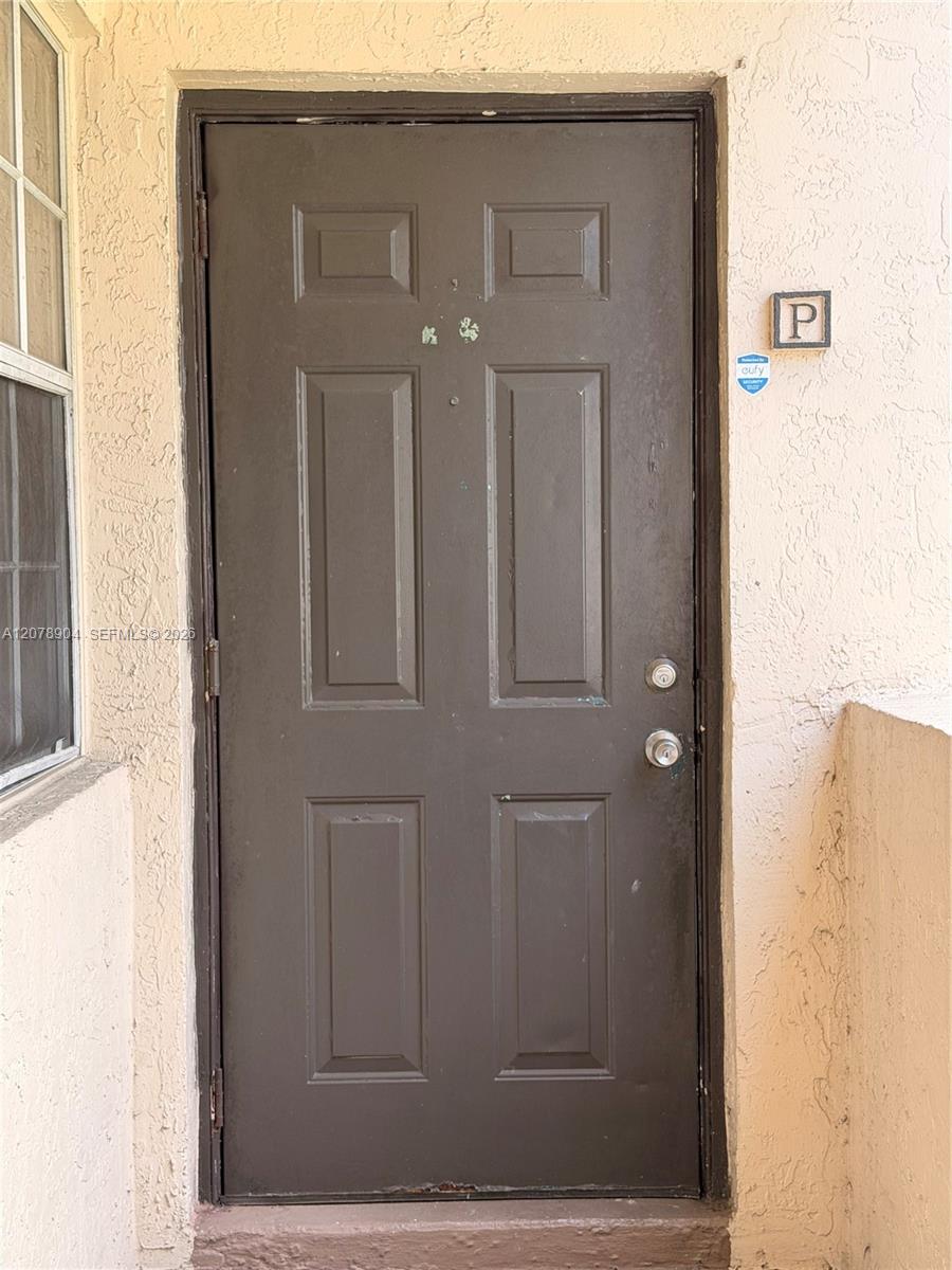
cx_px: 476
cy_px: 635
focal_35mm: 48
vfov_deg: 39.7
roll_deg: +0.9
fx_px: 1760
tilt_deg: -3.2
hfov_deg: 30.3
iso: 64
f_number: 1.78
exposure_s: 1/166
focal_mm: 6.76
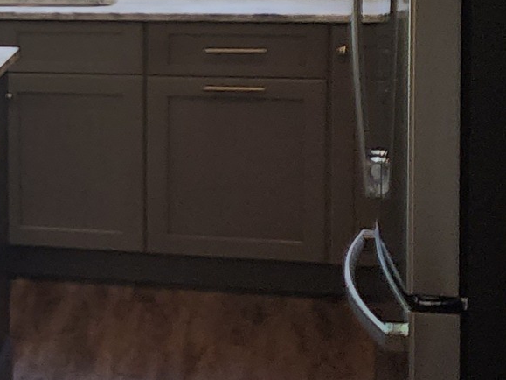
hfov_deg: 14.4
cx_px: -385
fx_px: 1783
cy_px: 37
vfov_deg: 12.1
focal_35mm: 122
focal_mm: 6.4
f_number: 1.8
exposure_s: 1/60
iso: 32
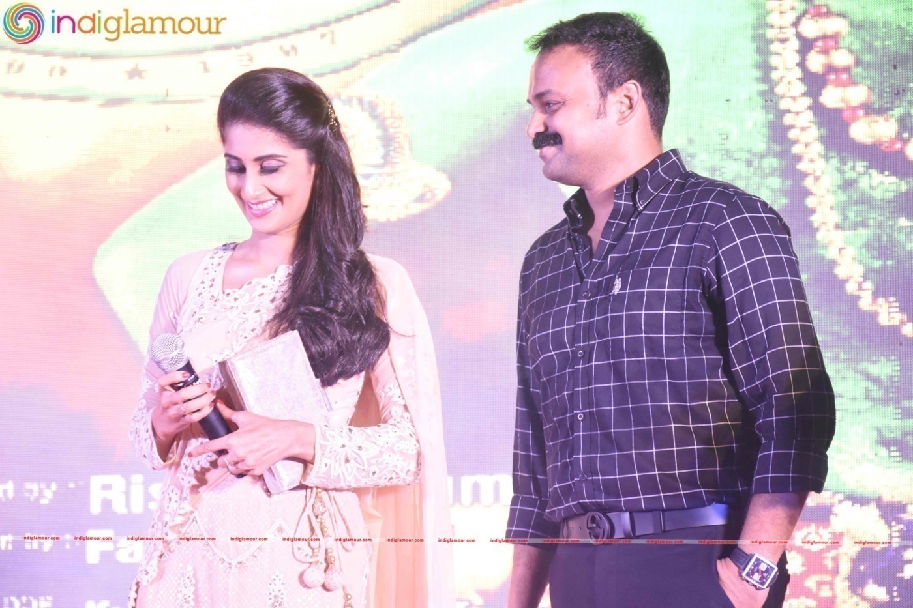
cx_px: 456
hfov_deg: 16.1
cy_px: 304
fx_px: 3233
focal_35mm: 128
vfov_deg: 10.8
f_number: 6.3
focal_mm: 85
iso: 4000
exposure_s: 1/125
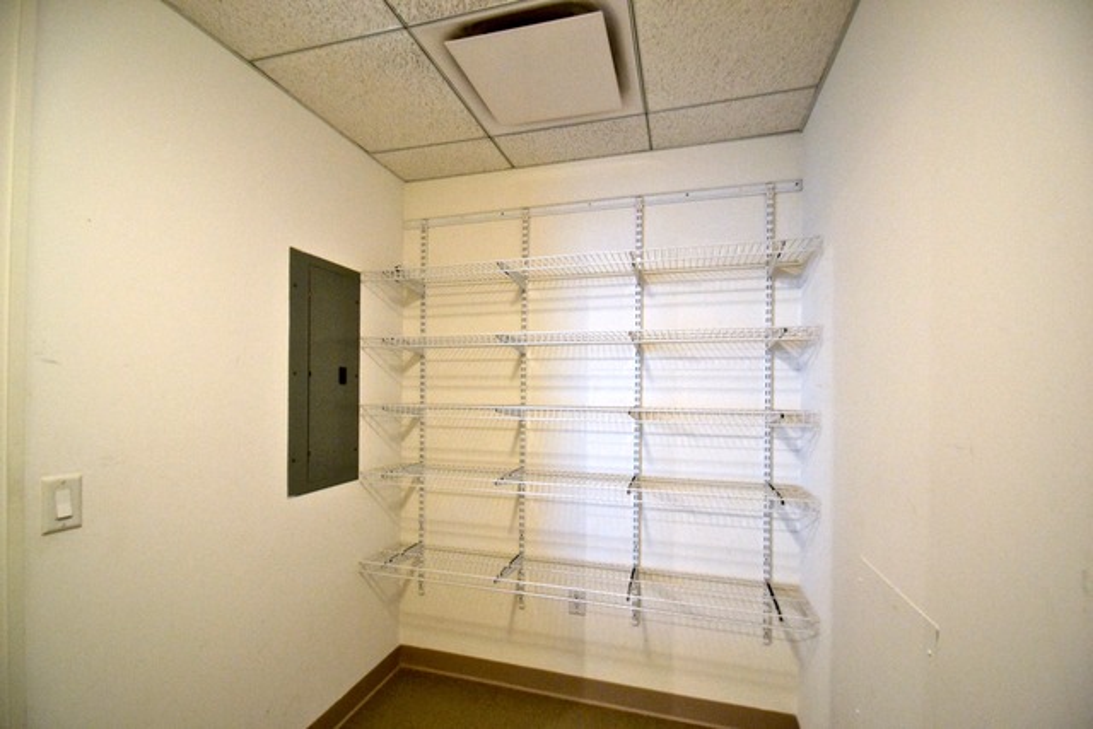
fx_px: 455
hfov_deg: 100.4
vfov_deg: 77.4
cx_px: 546
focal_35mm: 15
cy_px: 364
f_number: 3.5
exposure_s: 1/60
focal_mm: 10
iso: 1800
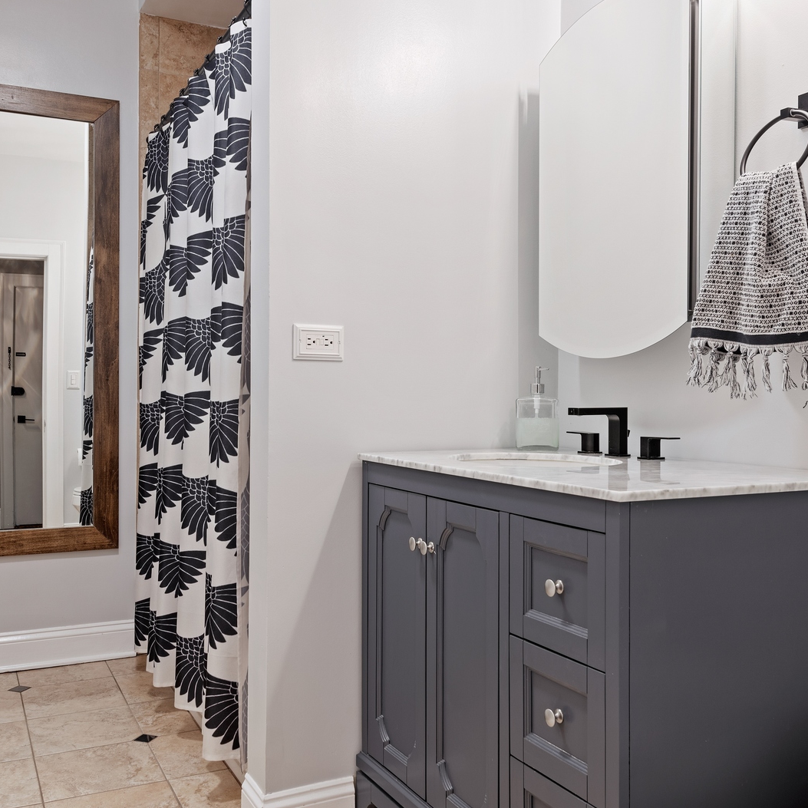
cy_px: 397
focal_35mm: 34
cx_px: 392
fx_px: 898
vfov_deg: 48.4
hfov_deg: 48.4
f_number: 9
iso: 200
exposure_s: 4
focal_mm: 22
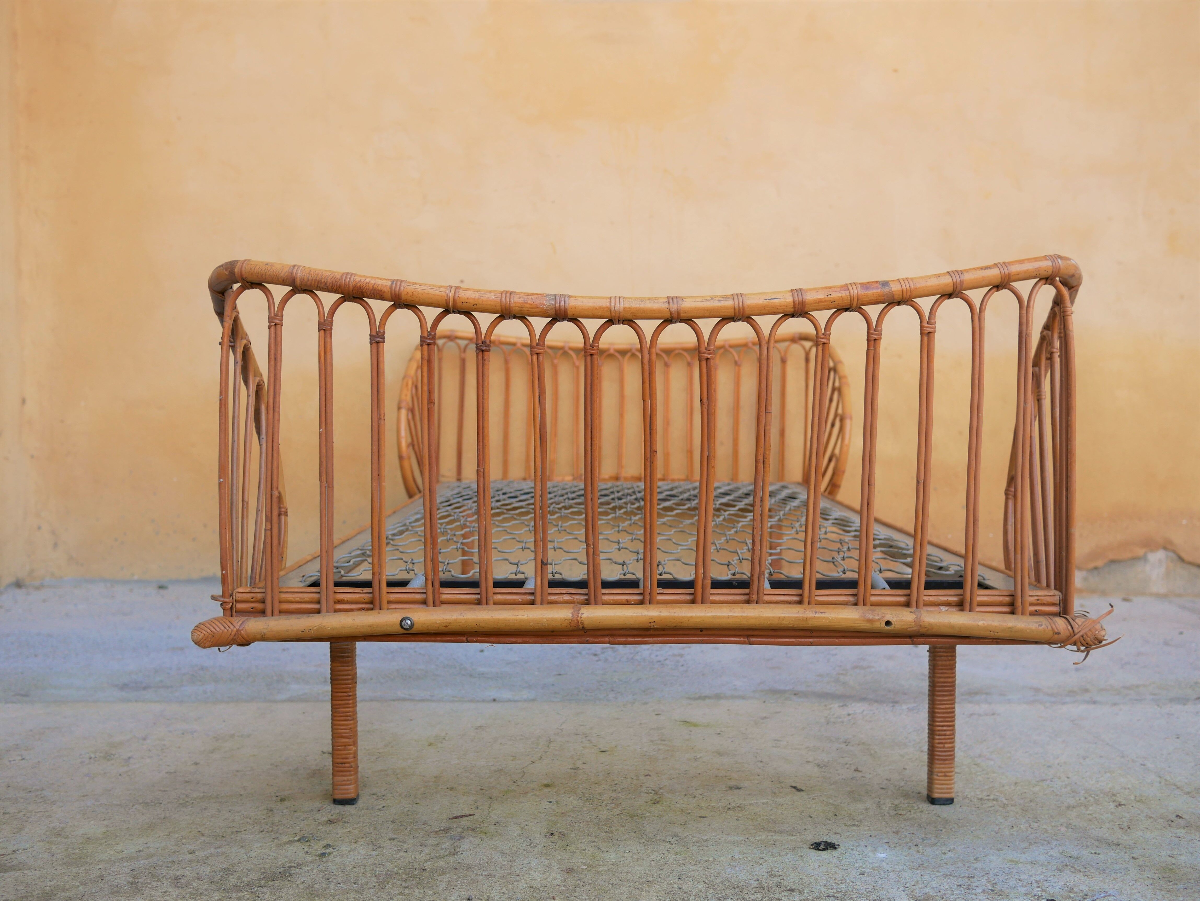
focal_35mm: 40
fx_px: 1387
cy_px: 450
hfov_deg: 46.8
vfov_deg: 36.0
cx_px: 600
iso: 200
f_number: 2.8
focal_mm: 20
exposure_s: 1/250
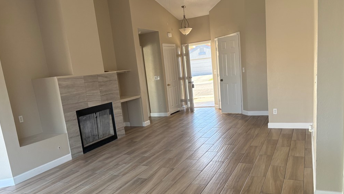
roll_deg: +6.2
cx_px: 169
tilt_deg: -10.1
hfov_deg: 66.0
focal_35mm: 29
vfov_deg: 39.9
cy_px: 124
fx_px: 265
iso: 125
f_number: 1.6
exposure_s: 1/148
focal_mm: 5.96
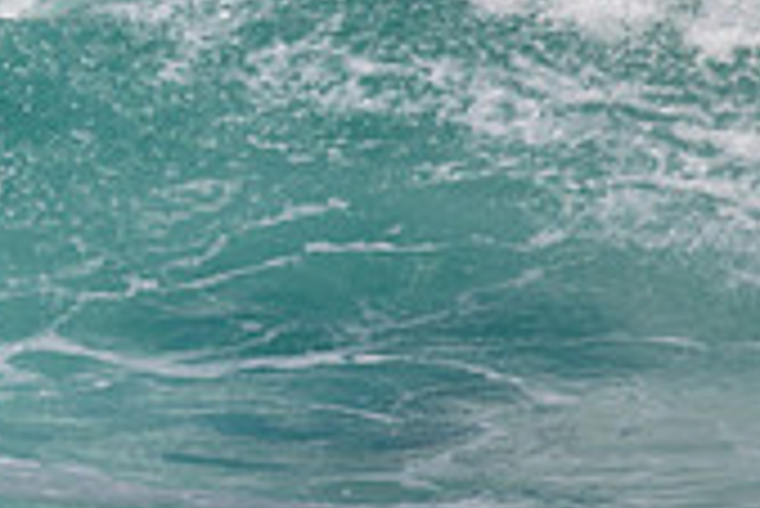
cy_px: -160
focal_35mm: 2740
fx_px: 57893
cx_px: -202
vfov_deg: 0.5
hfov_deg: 0.8
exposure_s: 1/1600
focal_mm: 800
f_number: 11
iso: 640
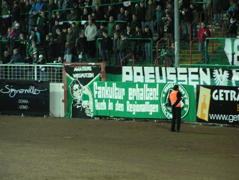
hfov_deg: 8.0
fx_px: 1705
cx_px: 120
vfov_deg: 6.0
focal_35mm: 247
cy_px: 90
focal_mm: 37.8
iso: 200
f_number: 3.5
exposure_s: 1/20
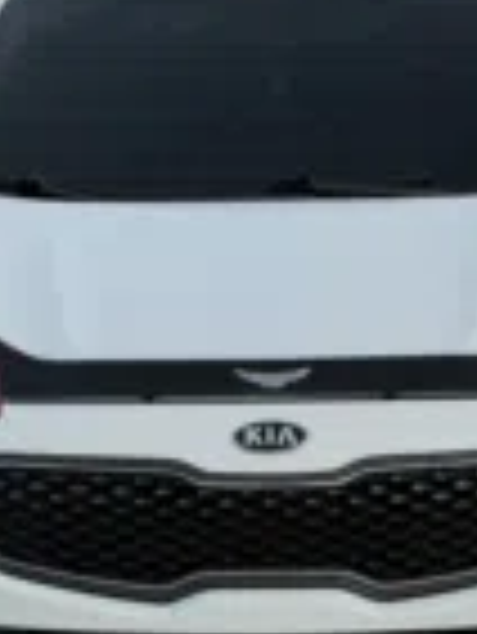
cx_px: 234
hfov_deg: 10.9
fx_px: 2495
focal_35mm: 136
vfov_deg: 14.5
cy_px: 292
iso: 100
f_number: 1.78
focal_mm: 6.76
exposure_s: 1/92
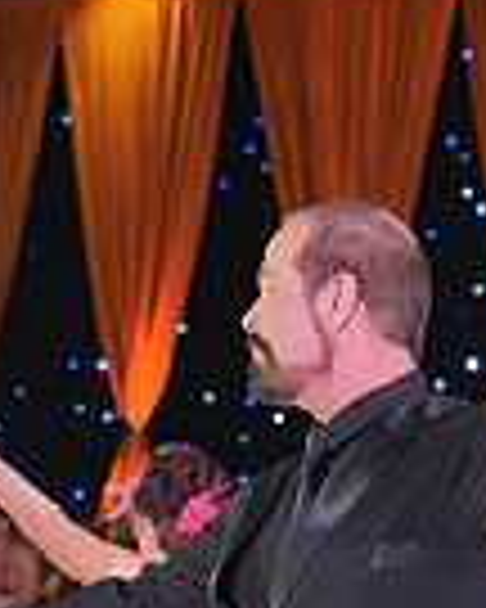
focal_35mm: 262
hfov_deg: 5.9
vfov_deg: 7.3
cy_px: 811
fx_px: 4711
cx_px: -20
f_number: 4
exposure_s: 1/400
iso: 2000
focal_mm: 65
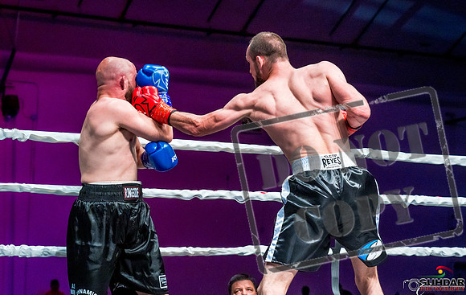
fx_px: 975
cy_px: 124
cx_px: 256
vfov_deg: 17.2
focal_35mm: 76
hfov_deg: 26.9
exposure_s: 1/1000
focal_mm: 64
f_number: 4
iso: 4000
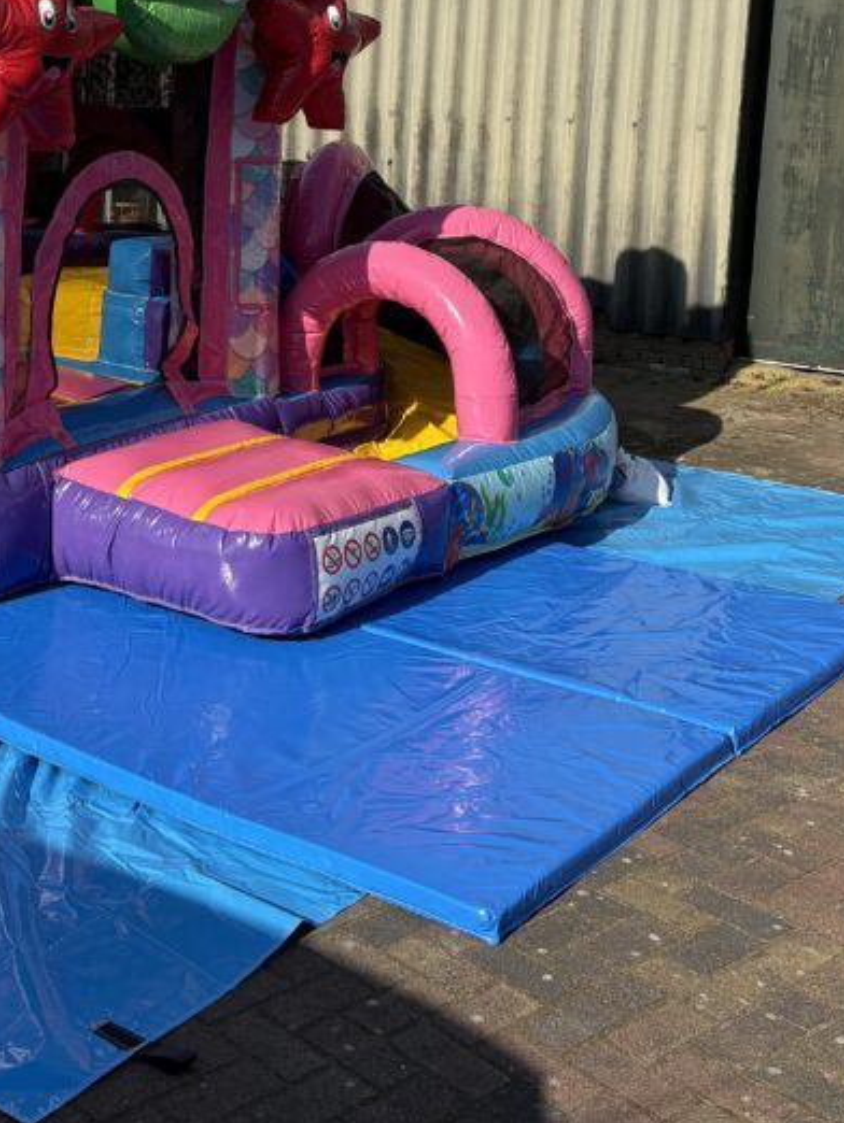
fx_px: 1657
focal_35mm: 51
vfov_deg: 36.3
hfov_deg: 27.7
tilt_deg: -7.1
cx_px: 114
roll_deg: -2.6
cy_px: 232
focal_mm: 5.96
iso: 50
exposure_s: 1/4065
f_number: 1.6
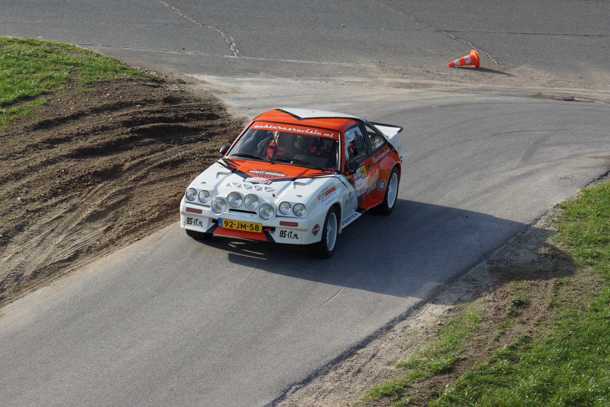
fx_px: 2541
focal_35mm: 150
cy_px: 204
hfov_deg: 13.7
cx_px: 305
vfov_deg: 9.1
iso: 200
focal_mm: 100
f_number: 6.3
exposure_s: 1/250
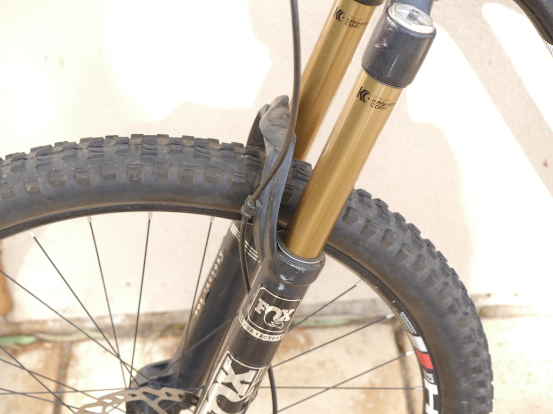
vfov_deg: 21.0
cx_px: 276
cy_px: 207
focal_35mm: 70
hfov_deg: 27.8
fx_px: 1118
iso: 100
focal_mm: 35
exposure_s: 1/50
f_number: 4.5
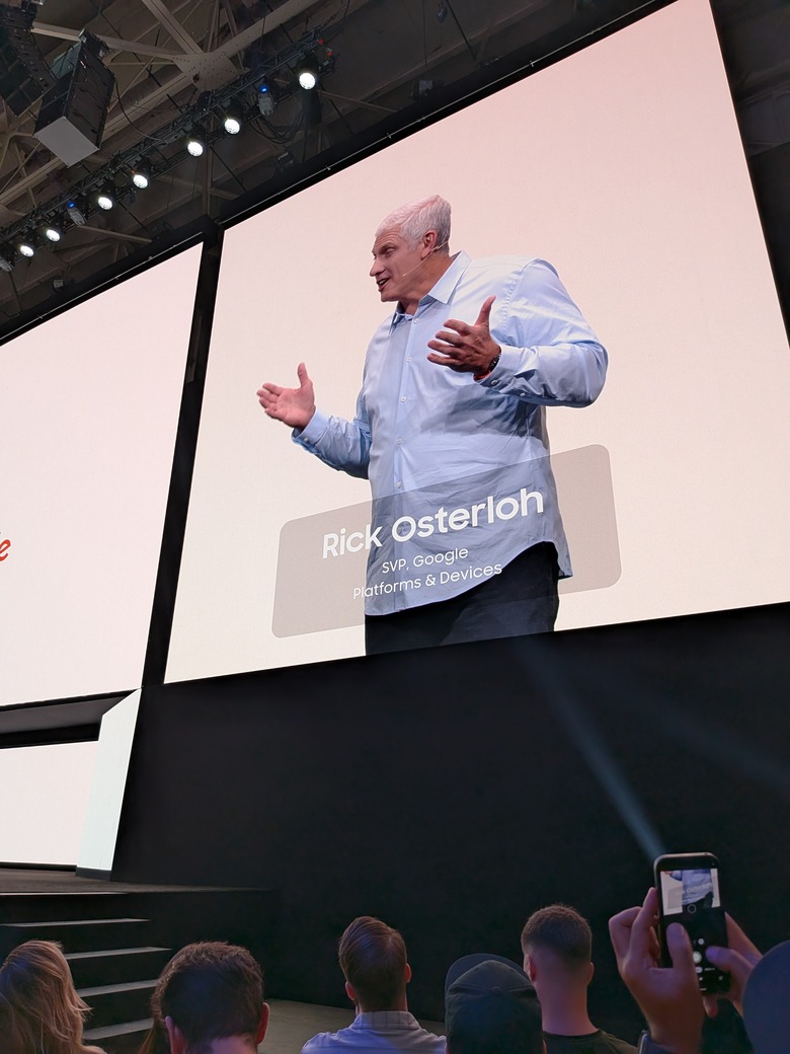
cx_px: 395
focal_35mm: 24
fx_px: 730
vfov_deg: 71.6
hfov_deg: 56.8
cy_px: 527
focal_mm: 4.53
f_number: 1.7
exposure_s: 1/120
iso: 74
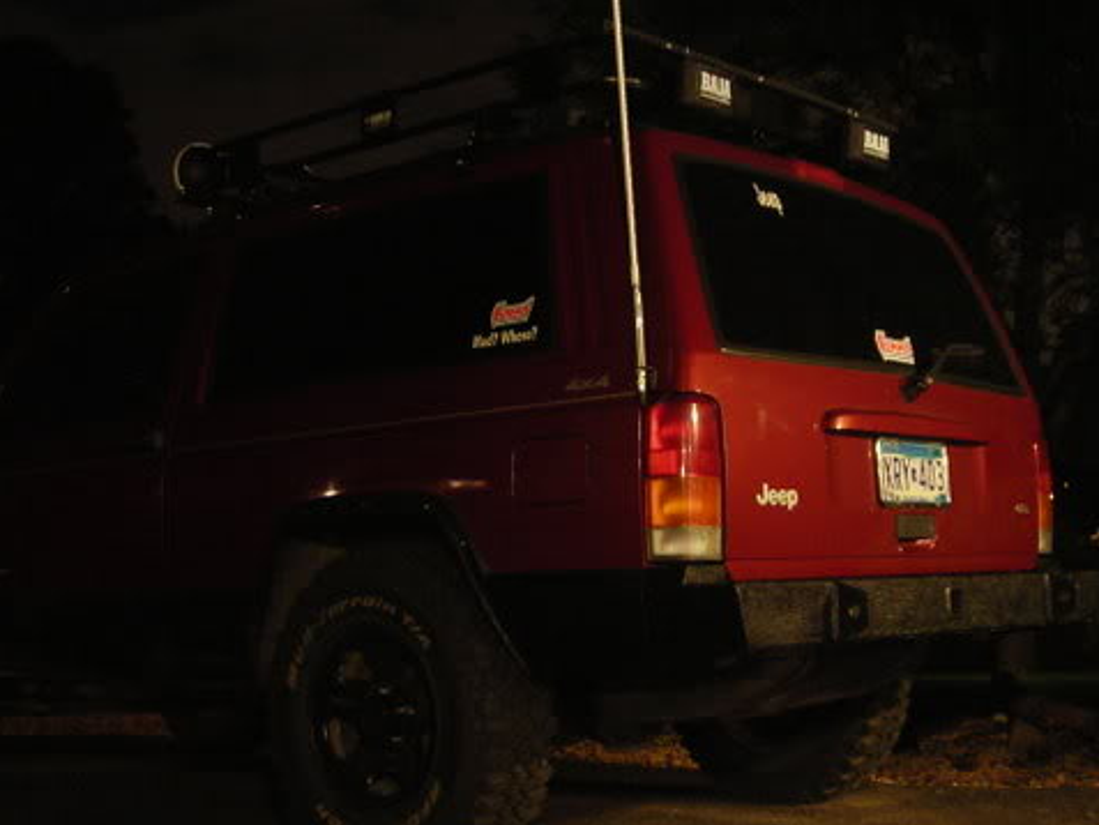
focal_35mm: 51
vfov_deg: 28.6
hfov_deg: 37.3
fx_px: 1620
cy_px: 403
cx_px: 677
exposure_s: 2
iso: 200
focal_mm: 6.3
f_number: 3.2
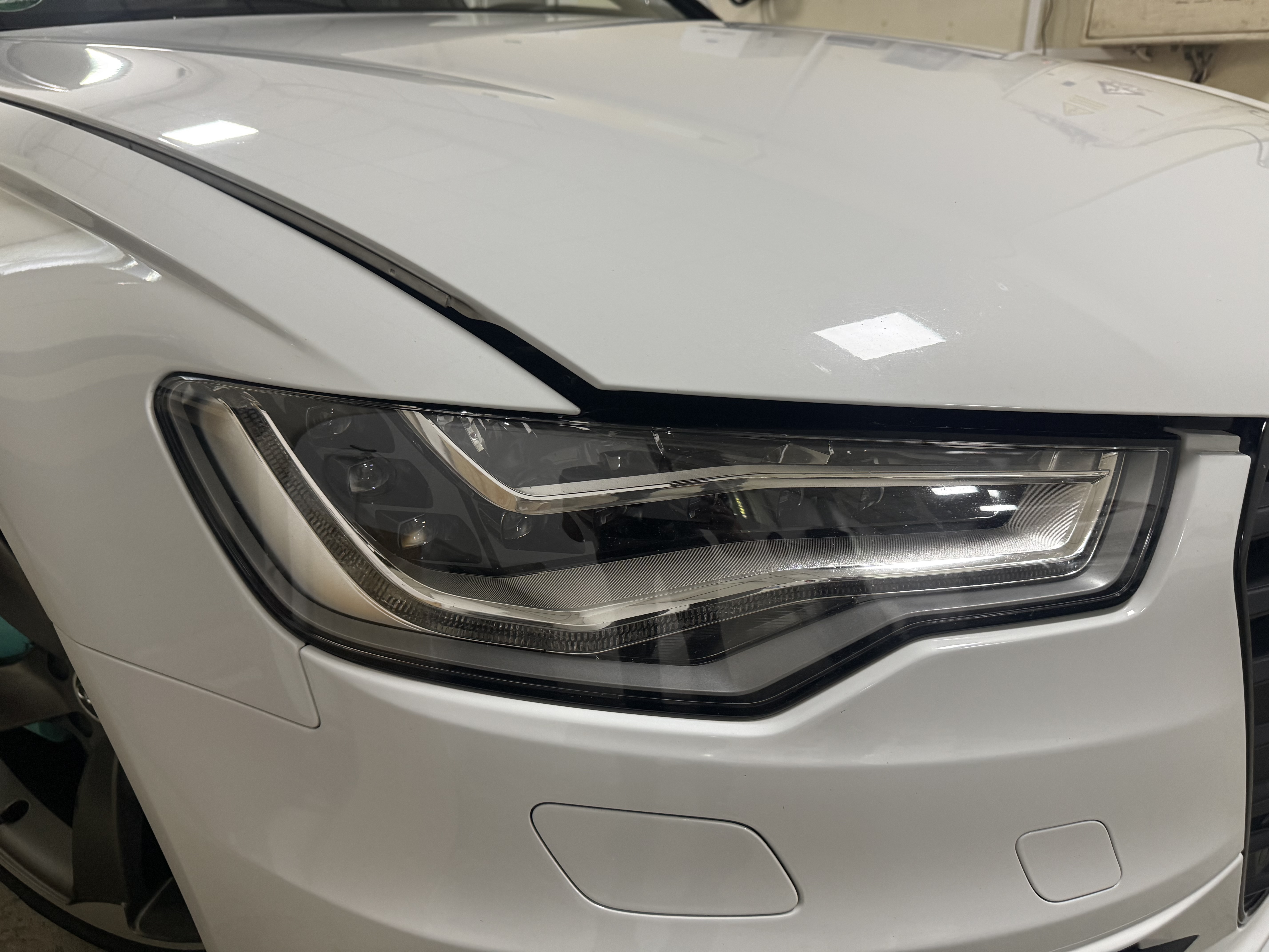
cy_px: 476
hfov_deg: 71.6
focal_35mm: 24
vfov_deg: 56.8
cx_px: 634
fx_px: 880
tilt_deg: -23.4
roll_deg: +0.2
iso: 250
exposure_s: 1/60
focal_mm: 6.76
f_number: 1.78
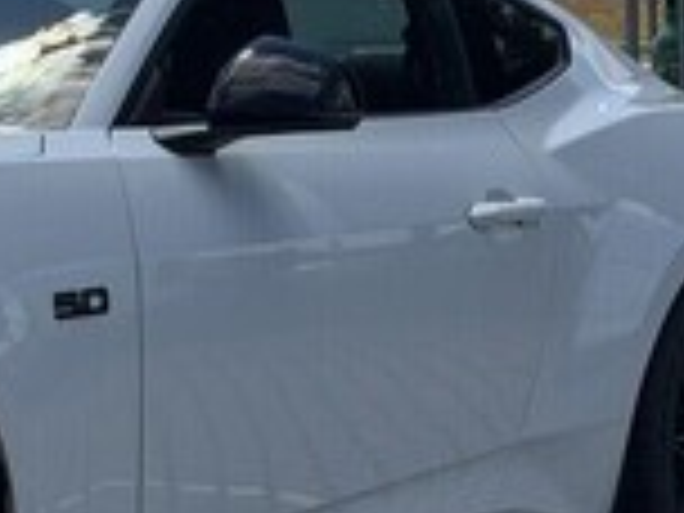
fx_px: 3438
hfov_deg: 11.0
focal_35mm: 174
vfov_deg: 8.5
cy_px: 83
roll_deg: +1.7
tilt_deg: +0.2
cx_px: -328
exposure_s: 1/6024
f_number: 1.78
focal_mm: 6.76
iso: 64
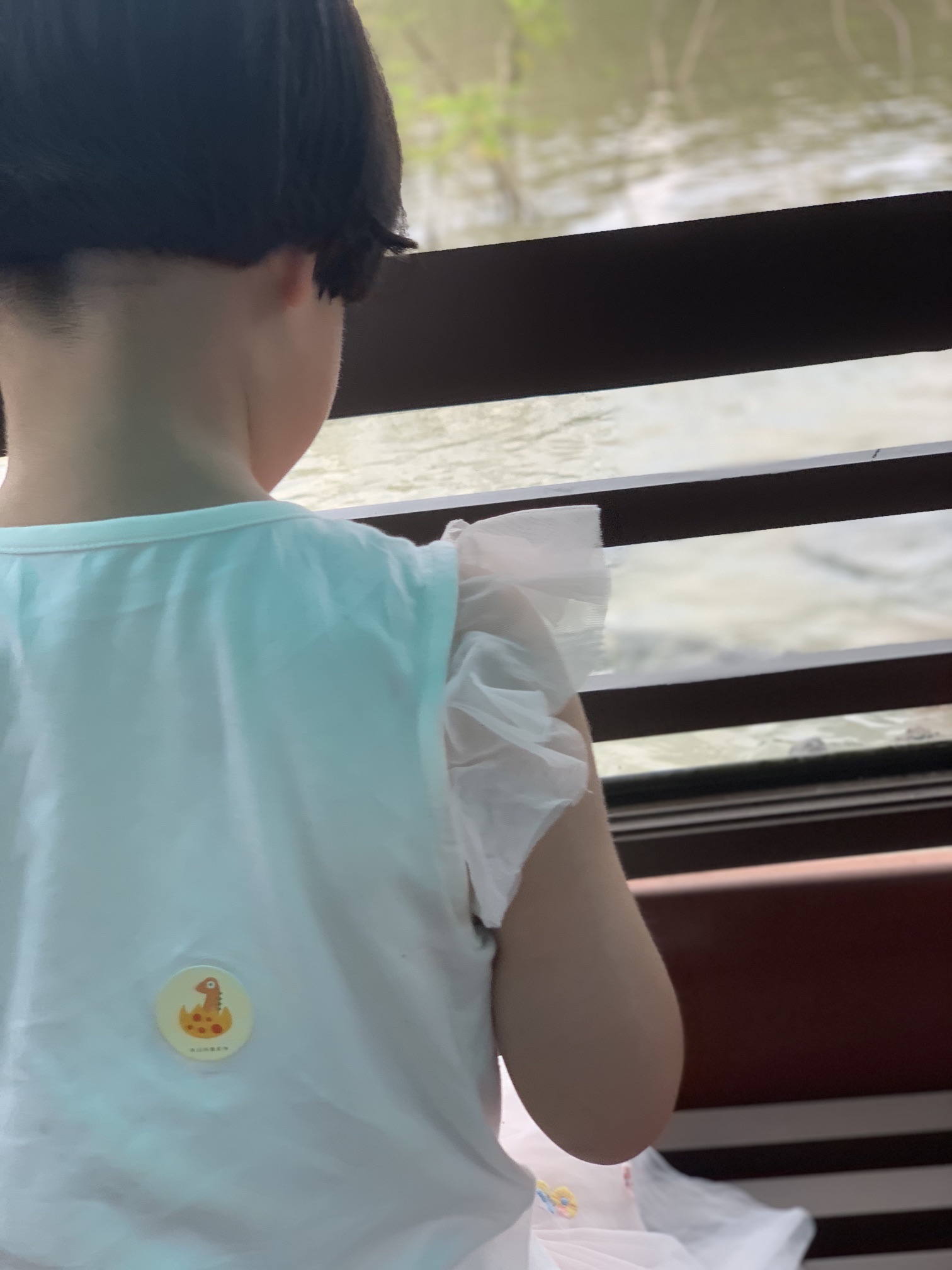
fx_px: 1907
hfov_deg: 28.0
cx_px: 476
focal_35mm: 52
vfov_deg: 36.8
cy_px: 635
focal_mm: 6
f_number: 2.4
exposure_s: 1/122
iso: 16
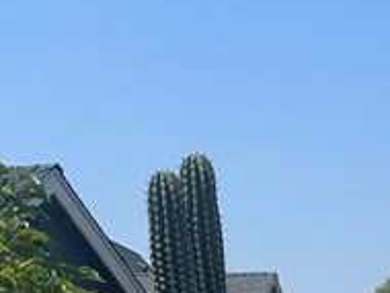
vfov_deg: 9.5
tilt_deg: -7.3
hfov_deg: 13.9
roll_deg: +1.0
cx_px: 378
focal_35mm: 140
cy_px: 693
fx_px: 1579
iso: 50
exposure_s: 1/6211
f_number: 1.5
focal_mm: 5.7
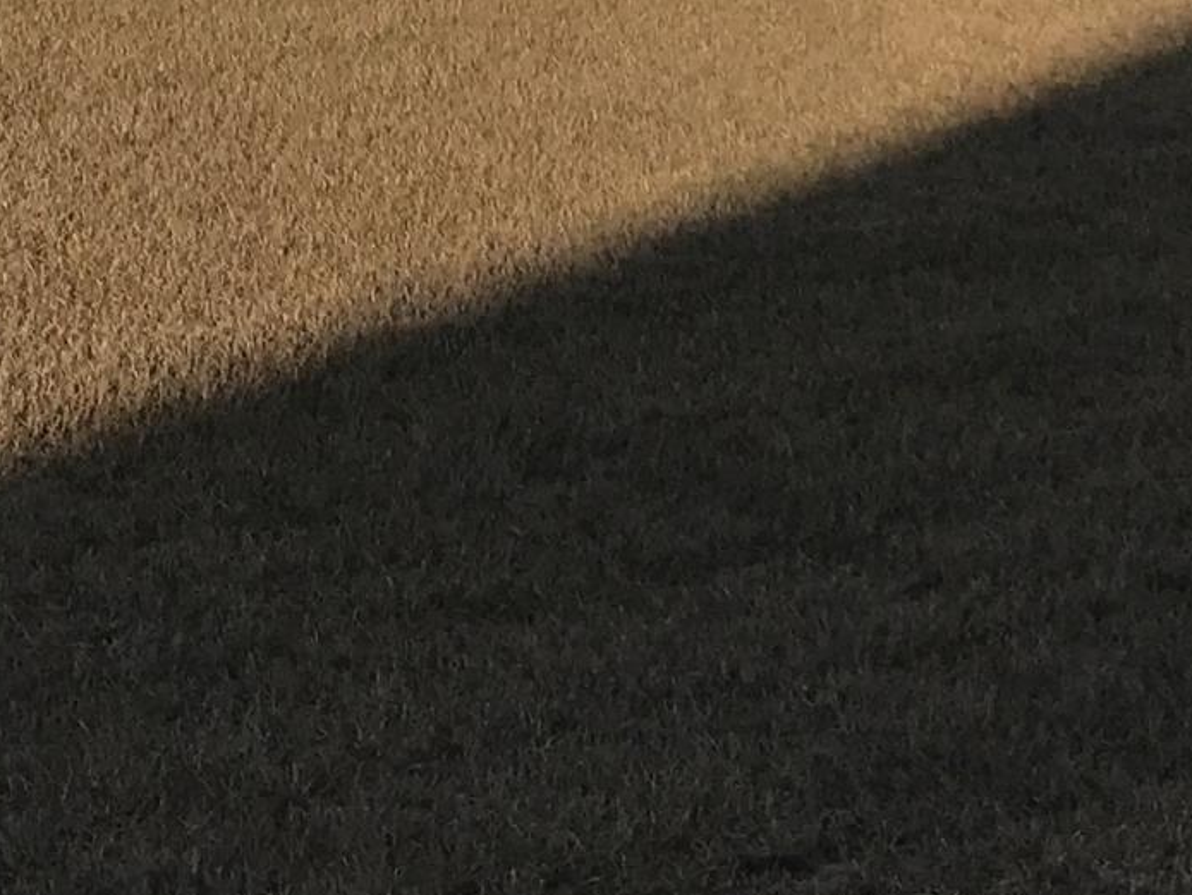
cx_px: 1101
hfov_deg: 16.0
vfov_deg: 11.7
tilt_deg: -3.7
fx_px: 4168
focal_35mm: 121
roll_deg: +1.3
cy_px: -472
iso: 20
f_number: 1.8
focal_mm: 3.99
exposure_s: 1/2907
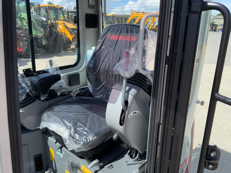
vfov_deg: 48.2
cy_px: 86
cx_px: 116
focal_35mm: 29
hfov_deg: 61.7
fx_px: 194
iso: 16
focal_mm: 3
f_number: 1.8
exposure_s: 1/683
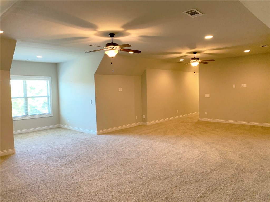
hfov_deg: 67.3
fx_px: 203
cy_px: 101
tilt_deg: -3.6
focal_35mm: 26
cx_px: 135
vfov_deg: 53.1
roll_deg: +1.5
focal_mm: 4.25
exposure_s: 1/60
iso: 320
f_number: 1.8
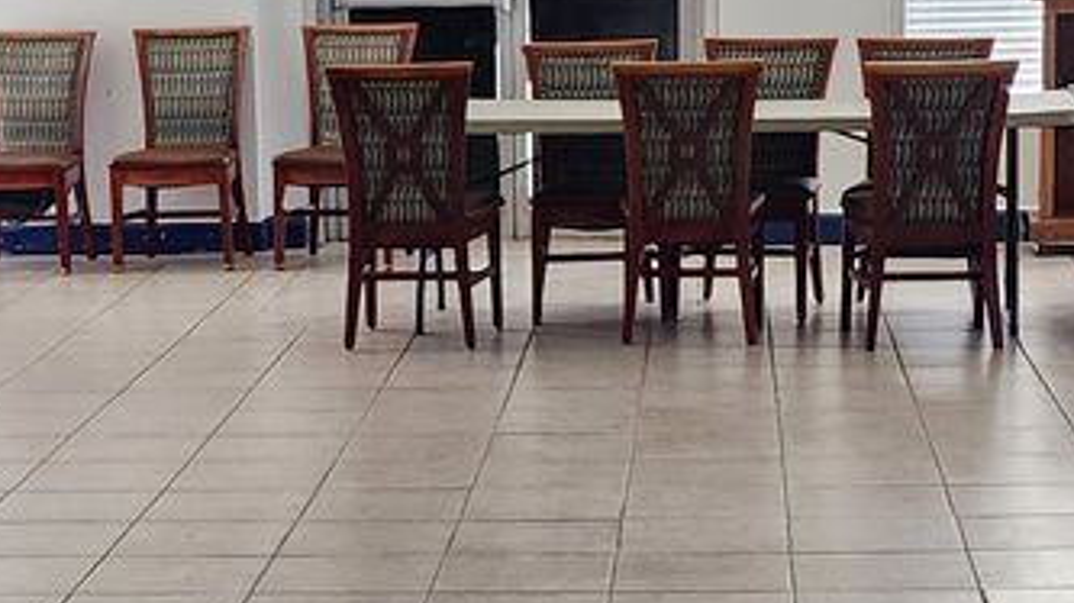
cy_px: 553
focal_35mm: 113
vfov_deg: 10.6
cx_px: 432
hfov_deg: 18.9
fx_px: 3217
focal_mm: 6.4
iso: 250
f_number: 1.8
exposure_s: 1/120
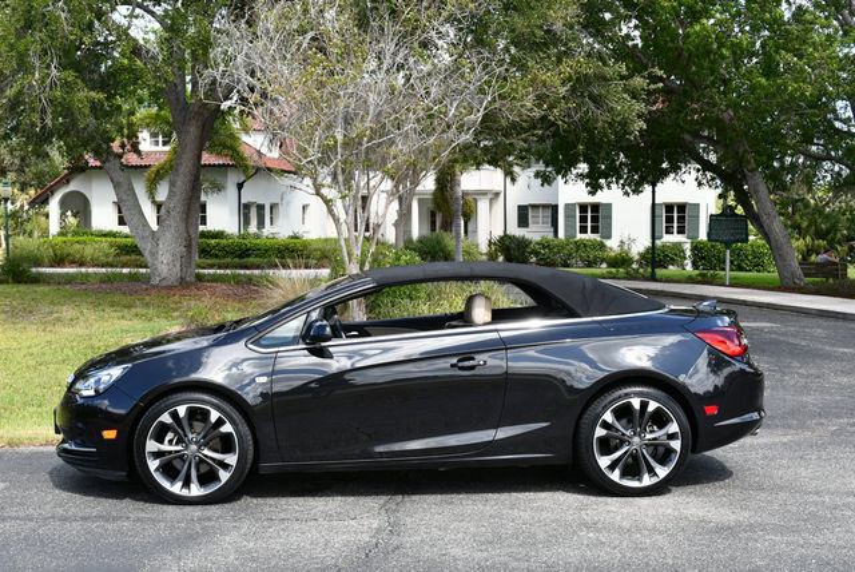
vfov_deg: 28.1
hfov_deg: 41.1
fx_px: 1141
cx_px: 428
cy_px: 286
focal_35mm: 48
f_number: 6.3
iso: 200
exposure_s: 1/250
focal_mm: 24
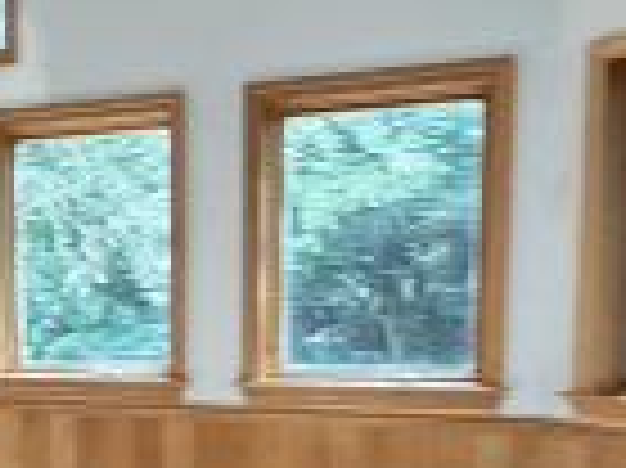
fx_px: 1211
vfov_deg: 21.4
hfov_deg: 26.6
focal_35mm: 67
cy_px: 432
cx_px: -70
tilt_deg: -8.6
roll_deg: +0.4
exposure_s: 1/60
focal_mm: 2.22
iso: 640
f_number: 2.2
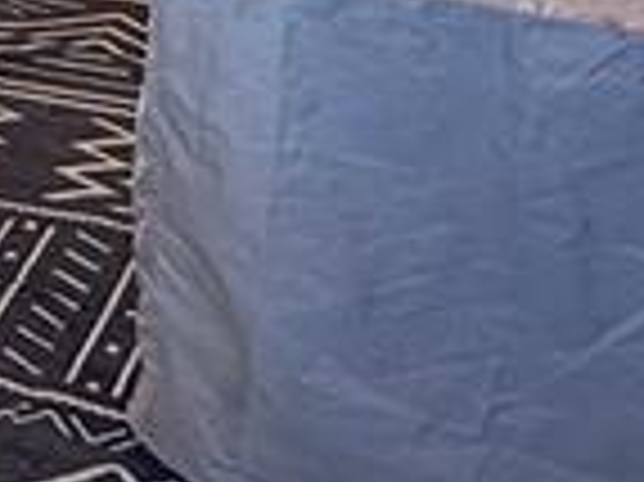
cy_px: -484
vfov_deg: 12.9
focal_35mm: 100
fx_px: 1859
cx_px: -59
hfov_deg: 18.9
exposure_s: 1/99
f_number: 2.2
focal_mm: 2.22
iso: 80
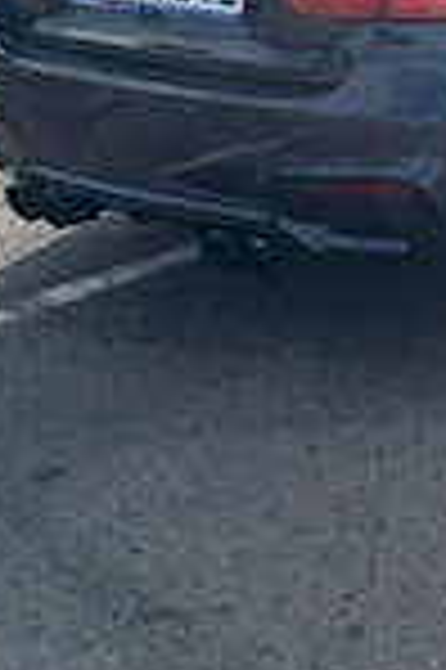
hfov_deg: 18.6
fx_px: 1248
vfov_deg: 29.6
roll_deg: +0.3
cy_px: 157
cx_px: 608
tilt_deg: -17.7
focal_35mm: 67
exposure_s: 1/3413
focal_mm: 6.76
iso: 80
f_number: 1.78
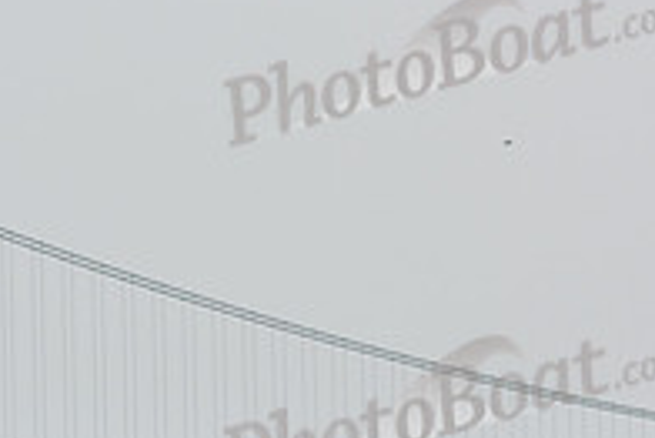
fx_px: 5499
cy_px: 279
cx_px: 53
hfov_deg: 6.8
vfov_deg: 4.6
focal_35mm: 302
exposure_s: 1/3200
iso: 250
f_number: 6.3
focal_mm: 102
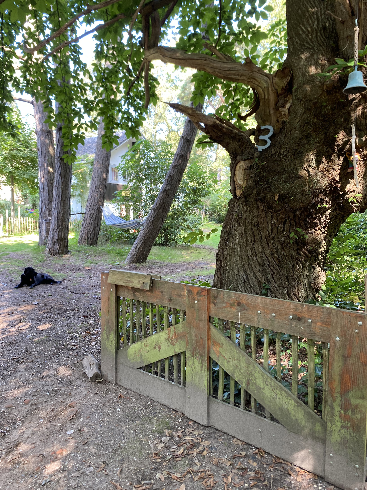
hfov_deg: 53.1
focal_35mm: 26
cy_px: 245
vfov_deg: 67.3
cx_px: 184
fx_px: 368
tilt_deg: -2.2
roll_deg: +0.4
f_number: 1.8
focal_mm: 4.25
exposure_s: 1/119
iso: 125
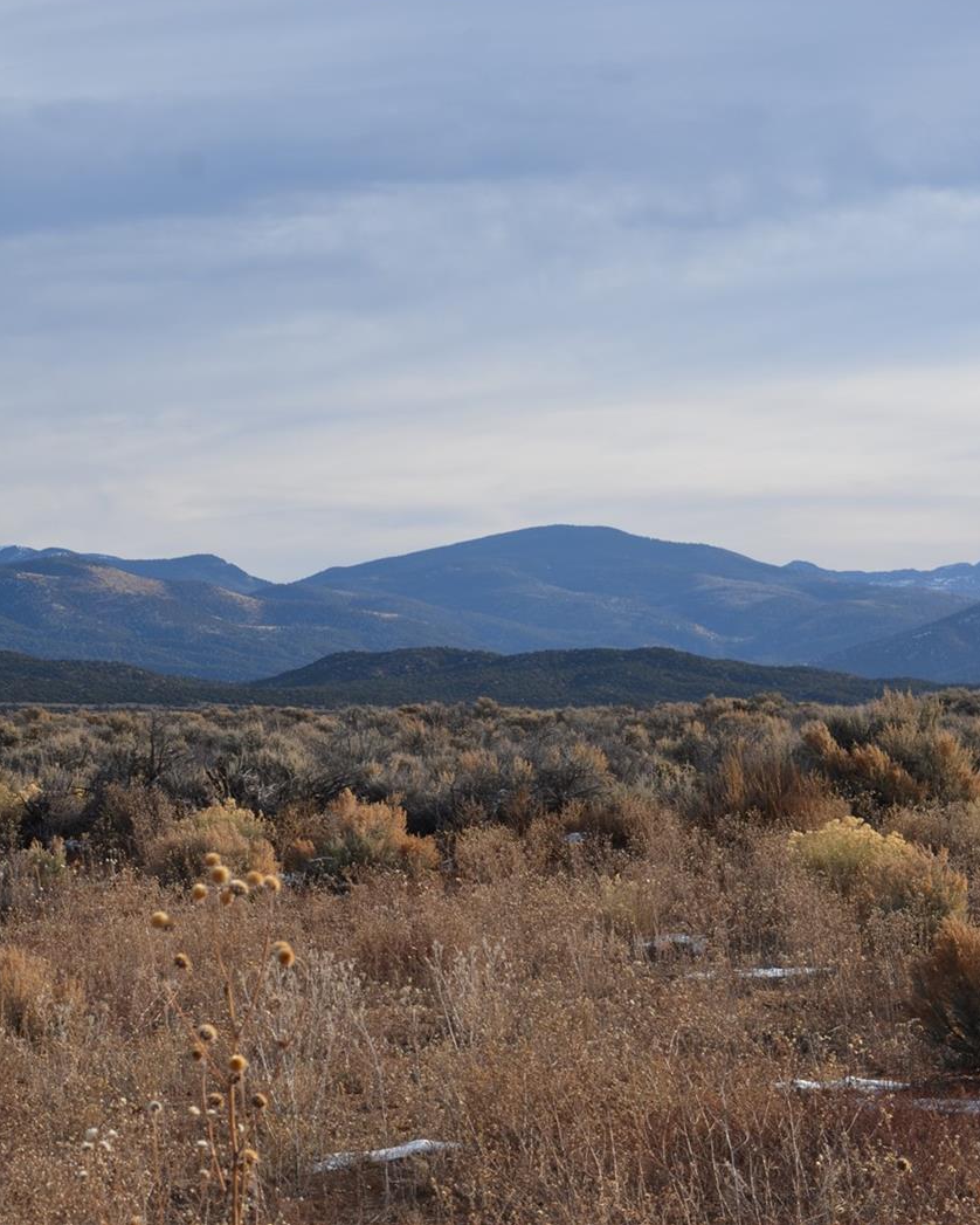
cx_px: 239
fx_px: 3733
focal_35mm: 103
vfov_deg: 18.6
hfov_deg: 14.9
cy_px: 607
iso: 100
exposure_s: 1/250
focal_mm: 48
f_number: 9
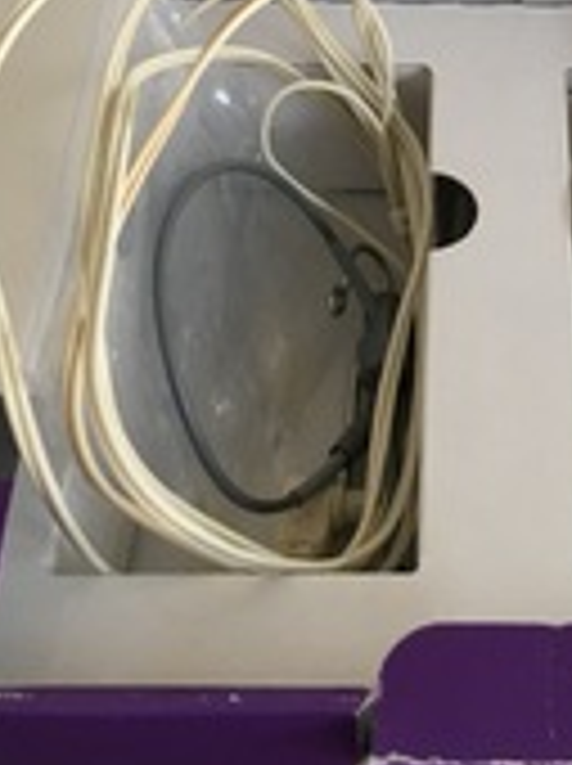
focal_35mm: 66
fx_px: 1458
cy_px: 52
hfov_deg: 21.8
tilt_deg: -49.9
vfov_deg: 28.1
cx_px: 500
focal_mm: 4.15
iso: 50
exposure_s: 1/33
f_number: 2.2
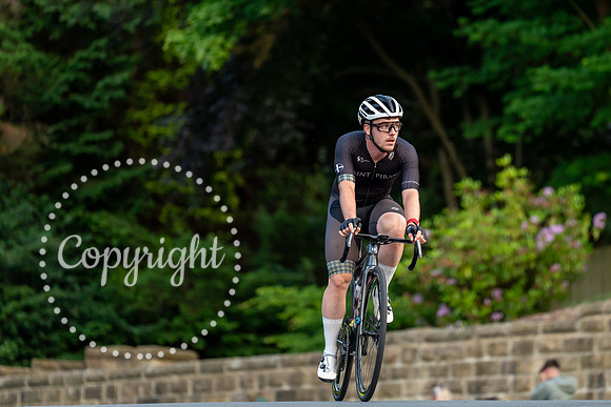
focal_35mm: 220
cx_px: 388
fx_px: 3730
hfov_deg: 9.4
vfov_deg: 6.3
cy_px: 149
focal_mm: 173
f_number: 2.8
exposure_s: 1/1000
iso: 1250
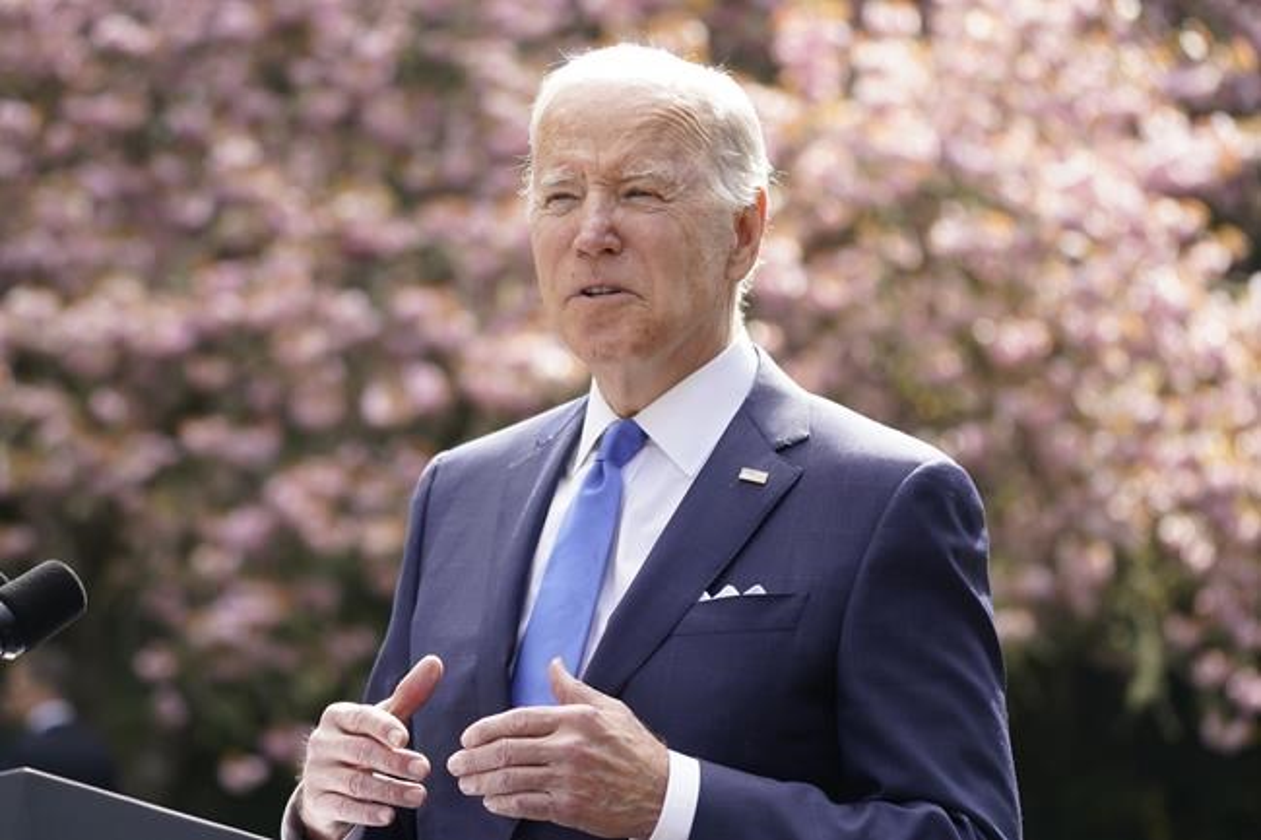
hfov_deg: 14.7
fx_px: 4902
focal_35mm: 140
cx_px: 630
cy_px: 420
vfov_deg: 9.8
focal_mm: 140
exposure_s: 1/1000
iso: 1250
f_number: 5.6
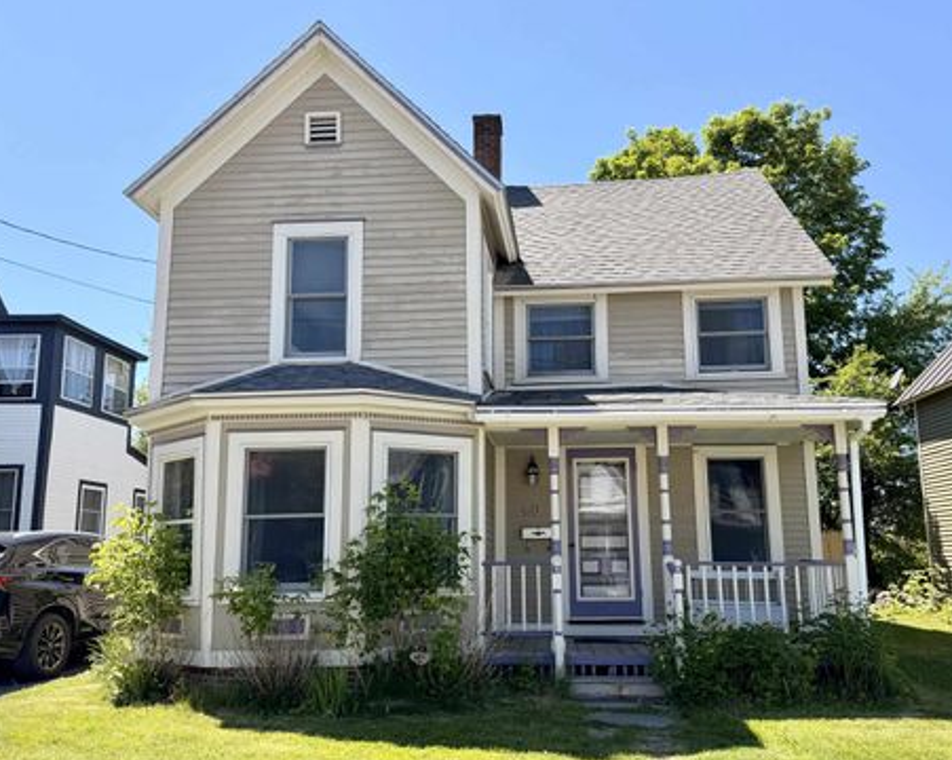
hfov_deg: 66.0
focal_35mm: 26
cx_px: 515
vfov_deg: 54.9
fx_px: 732
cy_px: 385
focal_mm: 6.76
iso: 80
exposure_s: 1/2232
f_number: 1.78
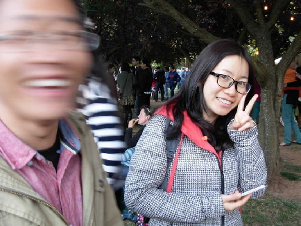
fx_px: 365
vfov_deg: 34.4
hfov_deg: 44.8
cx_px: 153
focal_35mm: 42
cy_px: 118
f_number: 2.9
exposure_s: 1/15.5
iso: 79
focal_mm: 6.3
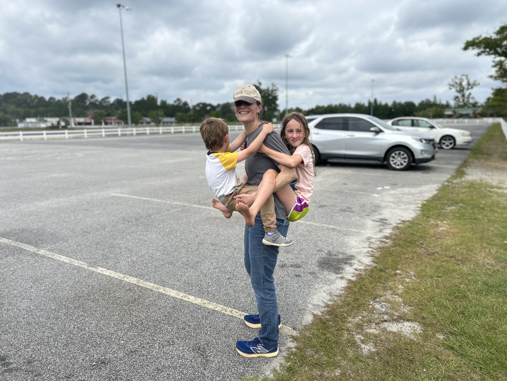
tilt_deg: -10.9
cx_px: 254
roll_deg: +1.4
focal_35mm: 26
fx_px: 381
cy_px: 190
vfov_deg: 53.1
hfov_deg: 67.3
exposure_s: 1/4831
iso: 50
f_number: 1.5
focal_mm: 5.7
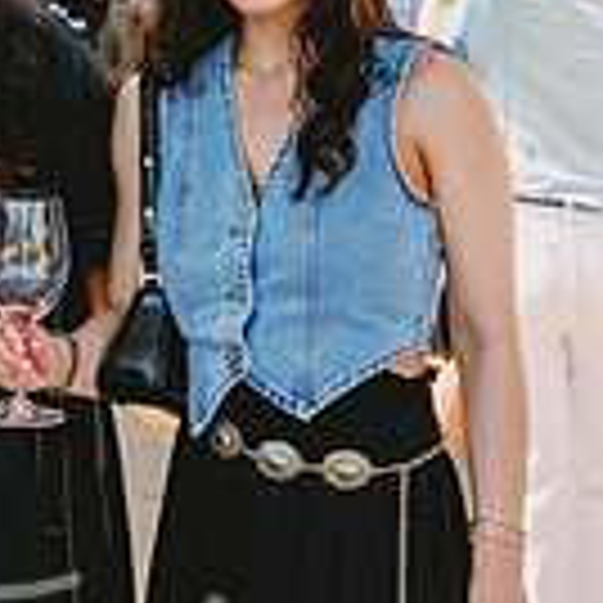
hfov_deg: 10.2
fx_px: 3193
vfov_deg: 10.8
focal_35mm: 162
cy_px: 178
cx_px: -443
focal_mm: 43
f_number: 5.6
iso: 500
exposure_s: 1/400
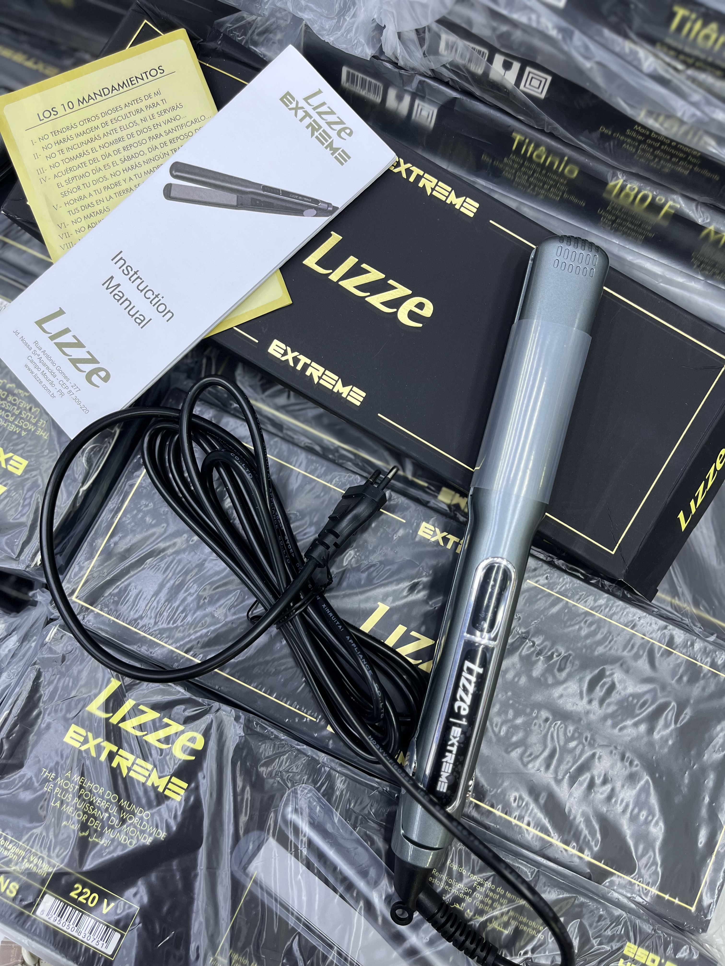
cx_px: 362
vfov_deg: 67.3
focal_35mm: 26
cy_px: 483
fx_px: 726
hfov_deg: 53.1
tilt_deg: -77.0
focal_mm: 5.1
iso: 100
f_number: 1.6
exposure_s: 1/100
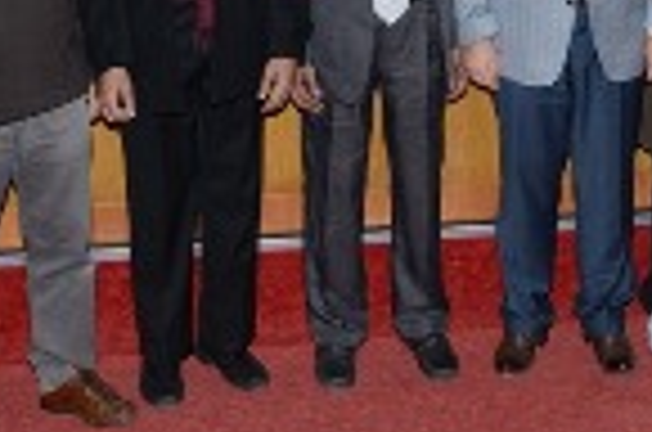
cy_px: -52
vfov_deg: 14.3
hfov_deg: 21.6
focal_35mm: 93
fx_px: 1681
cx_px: 549
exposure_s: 1/25
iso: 500
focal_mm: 30
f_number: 6.3
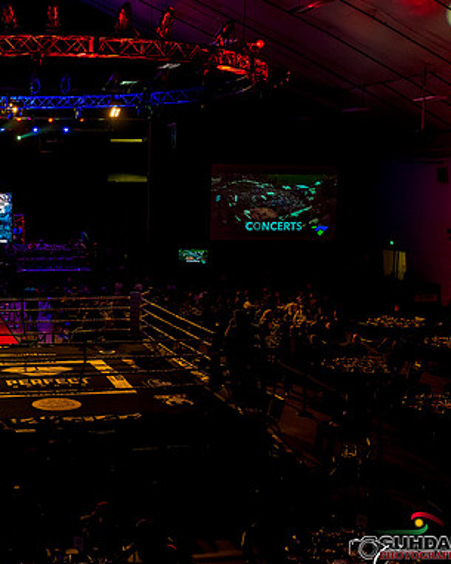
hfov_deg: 29.0
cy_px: 281
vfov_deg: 37.3
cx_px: 38
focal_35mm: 50
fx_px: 834
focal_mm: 35
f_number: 4.5
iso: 4000
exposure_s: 1/100
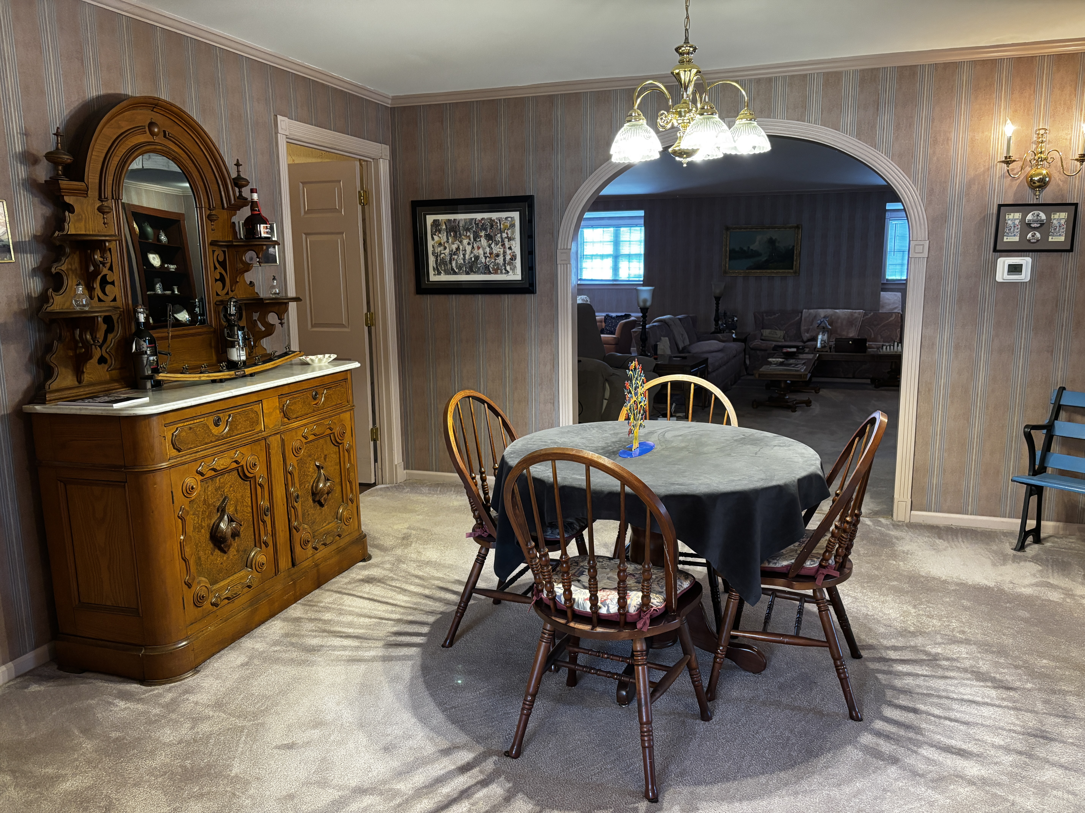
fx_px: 815
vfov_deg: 53.1
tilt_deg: -9.8
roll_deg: +0.5
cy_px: 406
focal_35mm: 26
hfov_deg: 67.3
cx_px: 542
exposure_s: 1/40
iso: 500
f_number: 1.6
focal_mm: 5.96
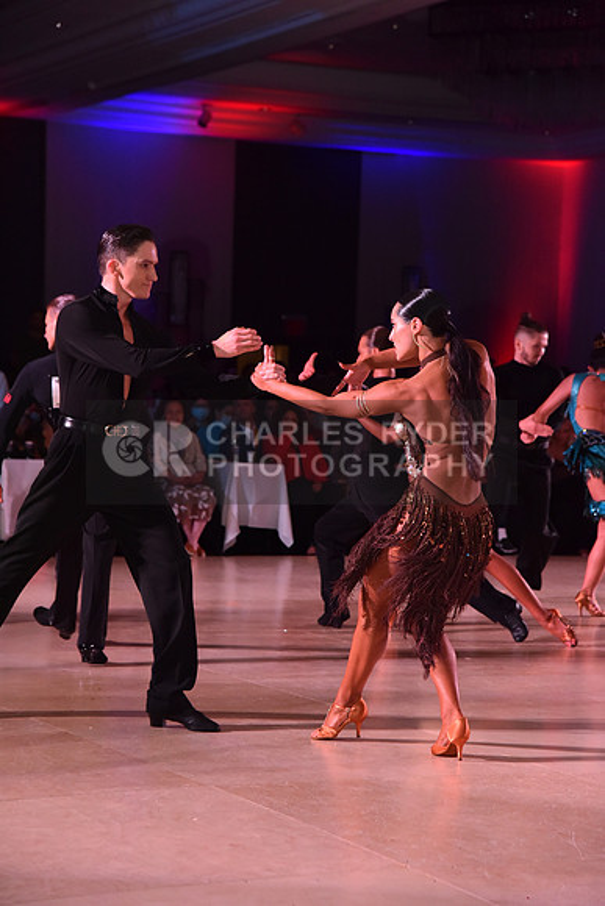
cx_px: 302
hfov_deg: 14.4
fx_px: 2393
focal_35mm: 95
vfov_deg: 21.5
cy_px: 453
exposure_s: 1/320
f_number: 5.6
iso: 2500
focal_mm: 95
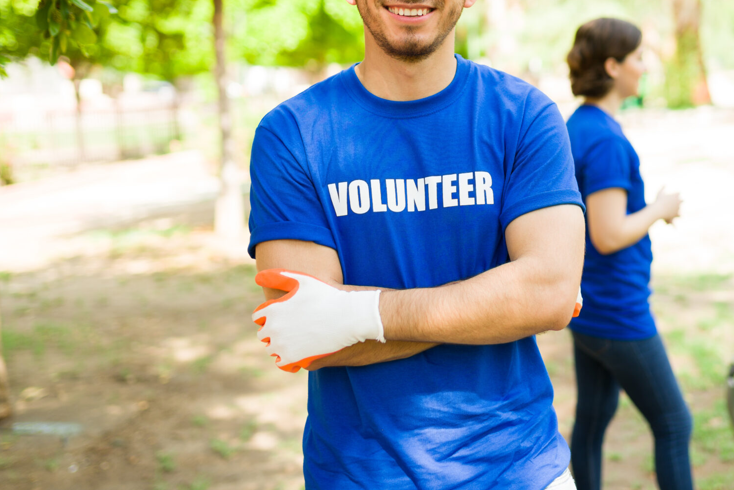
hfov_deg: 32.7
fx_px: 1223
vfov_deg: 22.6
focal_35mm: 60
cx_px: 558
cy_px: 181
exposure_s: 1/640
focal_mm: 35
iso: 100
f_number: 1.8
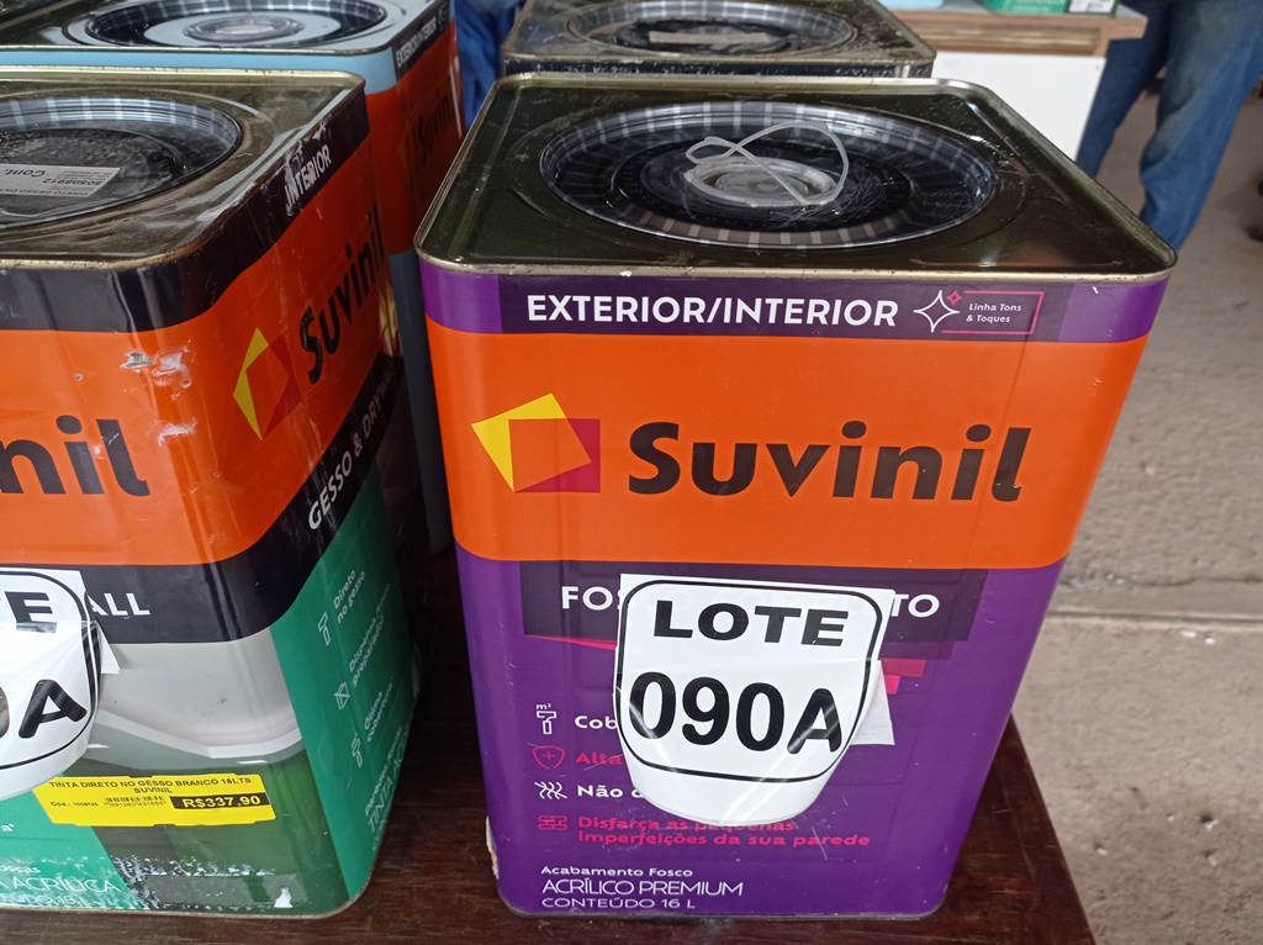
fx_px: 1021
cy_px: 472
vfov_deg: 49.7
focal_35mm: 28
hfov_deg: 63.5
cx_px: 632
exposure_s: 1/120
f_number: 1.79
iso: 169
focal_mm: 4.7
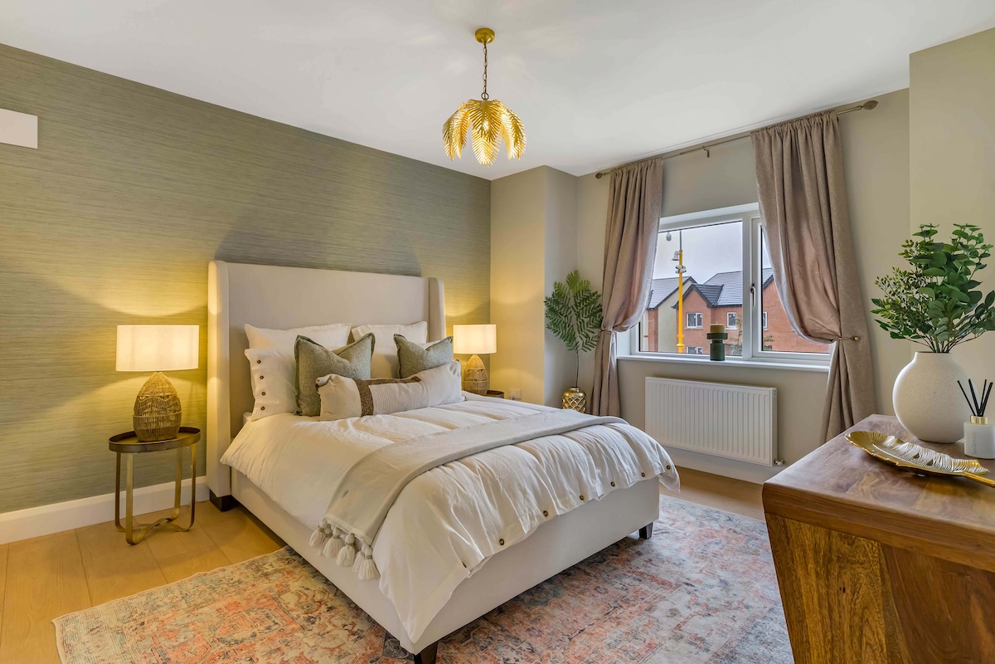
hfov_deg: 93.3
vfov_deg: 70.4
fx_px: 470
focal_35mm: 17
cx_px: 498
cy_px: 332
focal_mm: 17
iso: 640
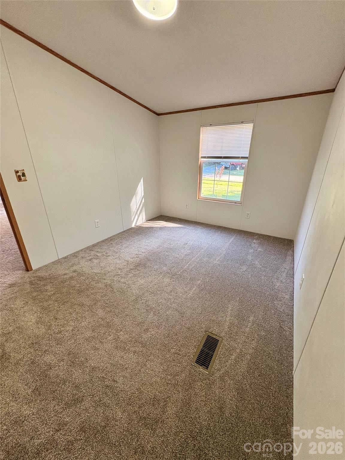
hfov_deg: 85.7
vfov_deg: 102.1
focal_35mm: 14
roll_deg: -0.1
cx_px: 172
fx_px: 186
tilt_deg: -21.5
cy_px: 230
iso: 250
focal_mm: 2.22
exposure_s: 1/120
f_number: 2.2
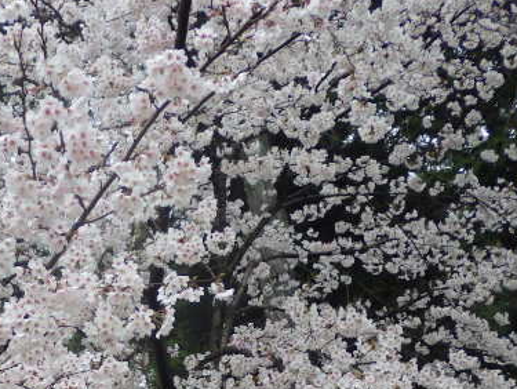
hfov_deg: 25.7
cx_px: 134
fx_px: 1121
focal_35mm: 75
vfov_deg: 19.4
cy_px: 317
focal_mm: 7.9
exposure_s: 1/125
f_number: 2.9
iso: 125
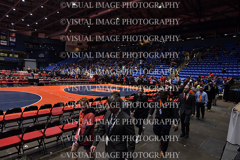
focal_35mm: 21
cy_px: 80
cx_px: 120
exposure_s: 1/800
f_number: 2.8
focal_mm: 14
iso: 3200
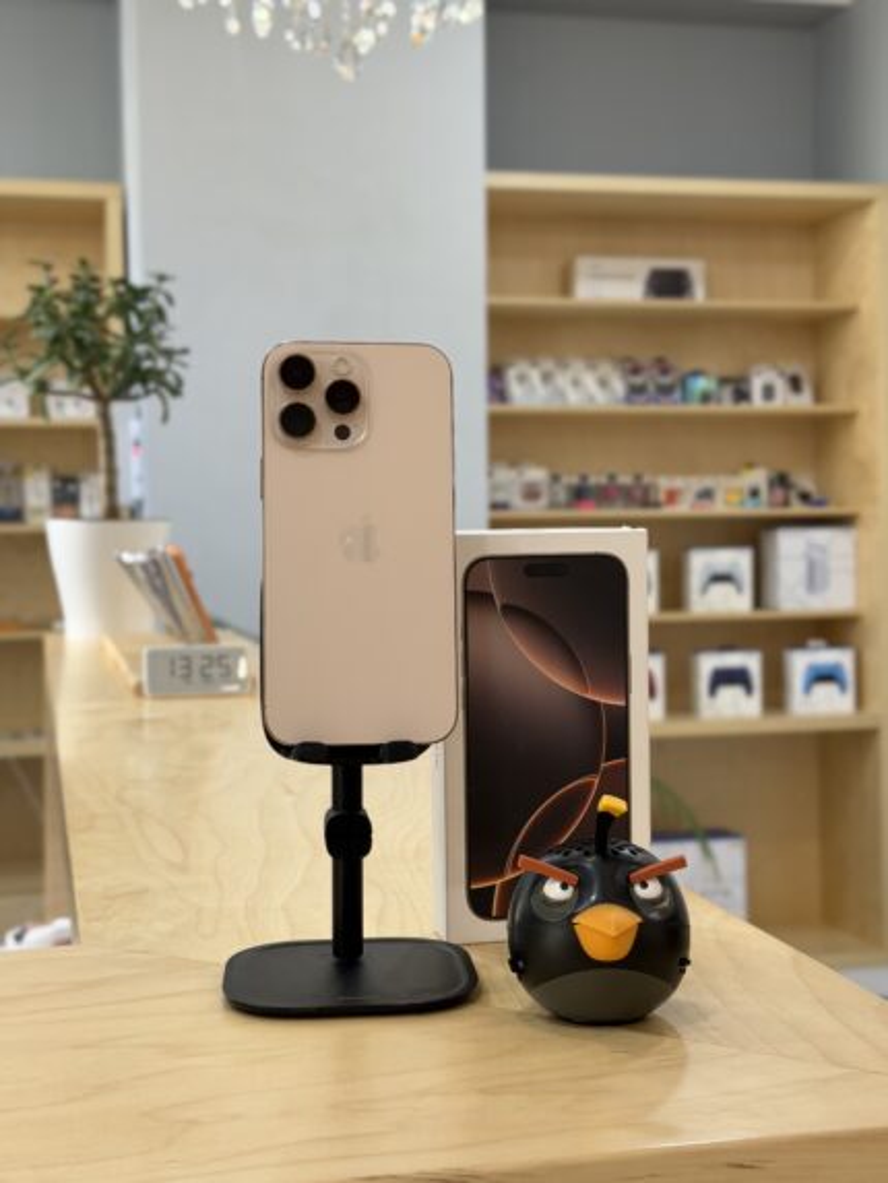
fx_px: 1641
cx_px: 444
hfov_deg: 30.3
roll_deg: +0.3
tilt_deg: -2.1
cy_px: 592
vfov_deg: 39.6
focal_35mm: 48
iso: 100
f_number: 1.78
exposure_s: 1/109
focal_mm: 6.76
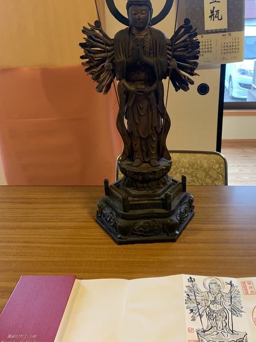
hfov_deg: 41.5
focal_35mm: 34
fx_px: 335
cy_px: 142
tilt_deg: -19.2
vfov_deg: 53.7
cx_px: 161
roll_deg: +0.3
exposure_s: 1/60
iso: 200
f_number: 1.8
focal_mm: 4.25
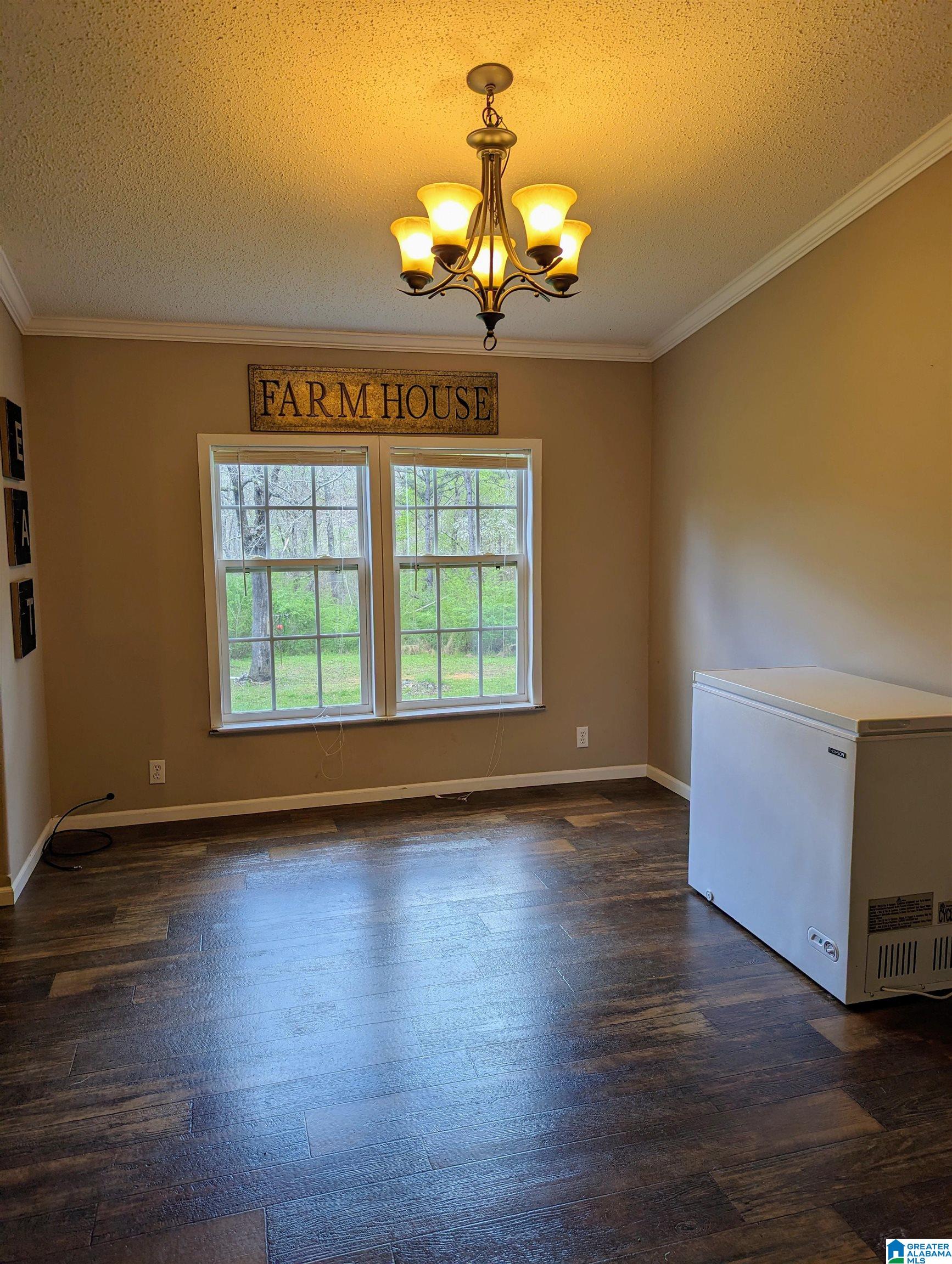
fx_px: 878
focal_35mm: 24
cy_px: 632
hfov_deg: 56.9
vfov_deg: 71.5
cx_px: 476
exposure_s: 1/188
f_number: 1.85
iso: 48
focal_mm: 6.81
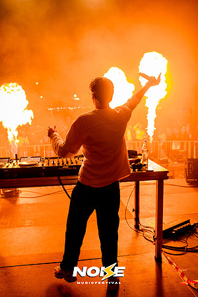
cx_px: 99
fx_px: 289
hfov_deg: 37.9
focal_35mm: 35
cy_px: 148
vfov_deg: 54.4
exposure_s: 1/160
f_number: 2.8
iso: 640
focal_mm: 35
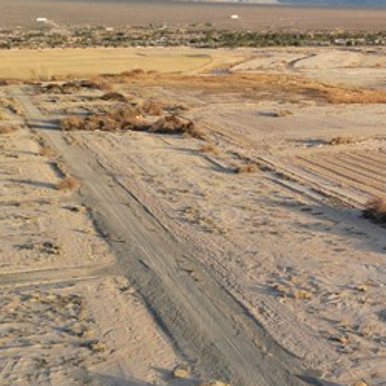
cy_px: 100
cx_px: 662
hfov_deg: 17.0
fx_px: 1098
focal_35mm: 87
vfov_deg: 19.8
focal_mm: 6.72
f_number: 1.7
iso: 100
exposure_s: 1/725
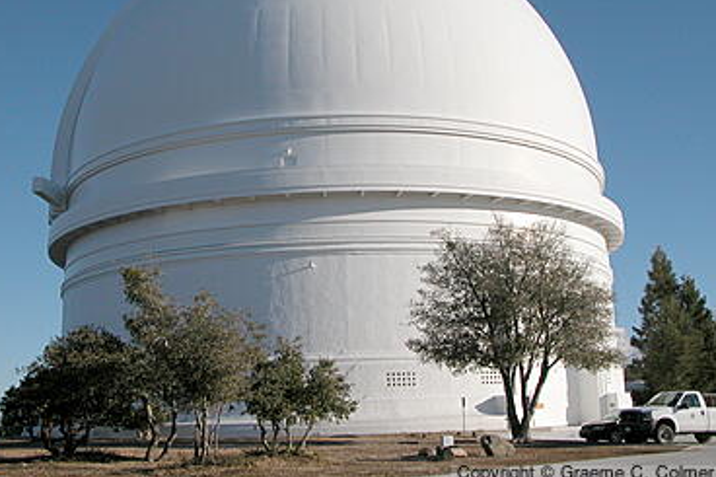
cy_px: 193
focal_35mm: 43
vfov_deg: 31.1
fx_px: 855
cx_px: 333
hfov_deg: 45.4
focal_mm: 10
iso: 100
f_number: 7.2
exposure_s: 1/716
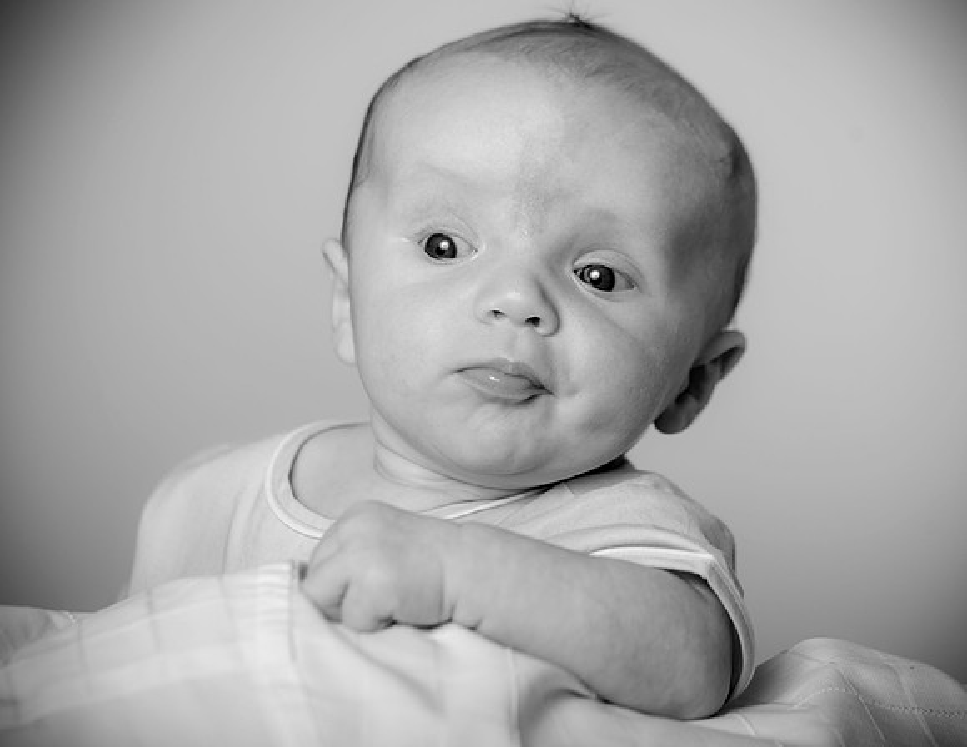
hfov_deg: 8.8
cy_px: 385
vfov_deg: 6.8
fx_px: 6291
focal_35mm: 223
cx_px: 502
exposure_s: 1/200
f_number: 5.6
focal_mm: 195
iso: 250
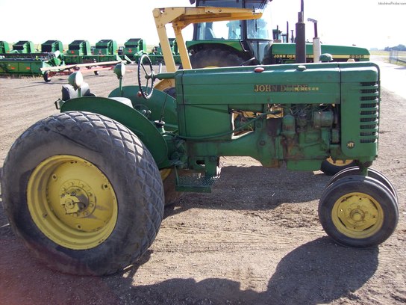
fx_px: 422
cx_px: 203
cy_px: 152
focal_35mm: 36
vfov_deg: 39.7
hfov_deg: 51.4
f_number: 2.7
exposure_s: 1/430
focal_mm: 6
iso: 80
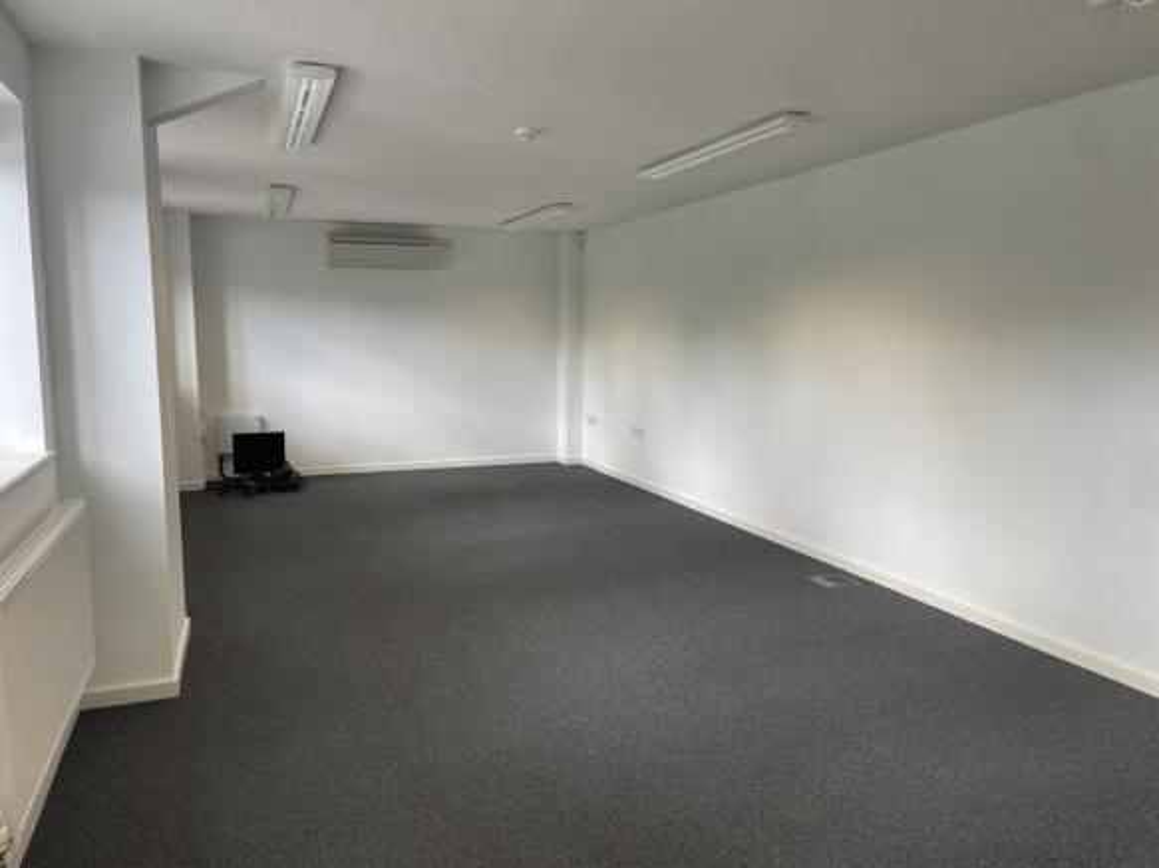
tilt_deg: -7.9
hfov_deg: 67.3
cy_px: 434
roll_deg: +0.3
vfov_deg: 53.0
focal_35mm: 26
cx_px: 580
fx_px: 870
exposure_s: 1/121
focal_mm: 4.2
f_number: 1.6
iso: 80
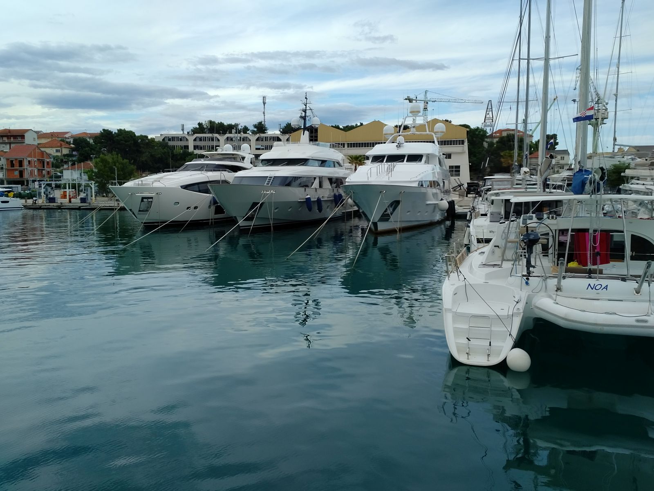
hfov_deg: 65.3
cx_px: 327
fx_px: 510
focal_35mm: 27
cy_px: 246
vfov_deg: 51.4
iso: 12
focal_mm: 4.75
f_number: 2.2
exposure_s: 1/160
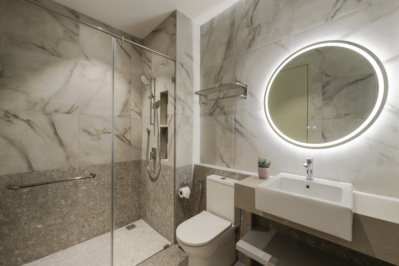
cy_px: 133
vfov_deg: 85.4
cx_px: 200
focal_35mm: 13
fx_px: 144
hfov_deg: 108.3
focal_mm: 13
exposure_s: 1/4
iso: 160
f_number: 8
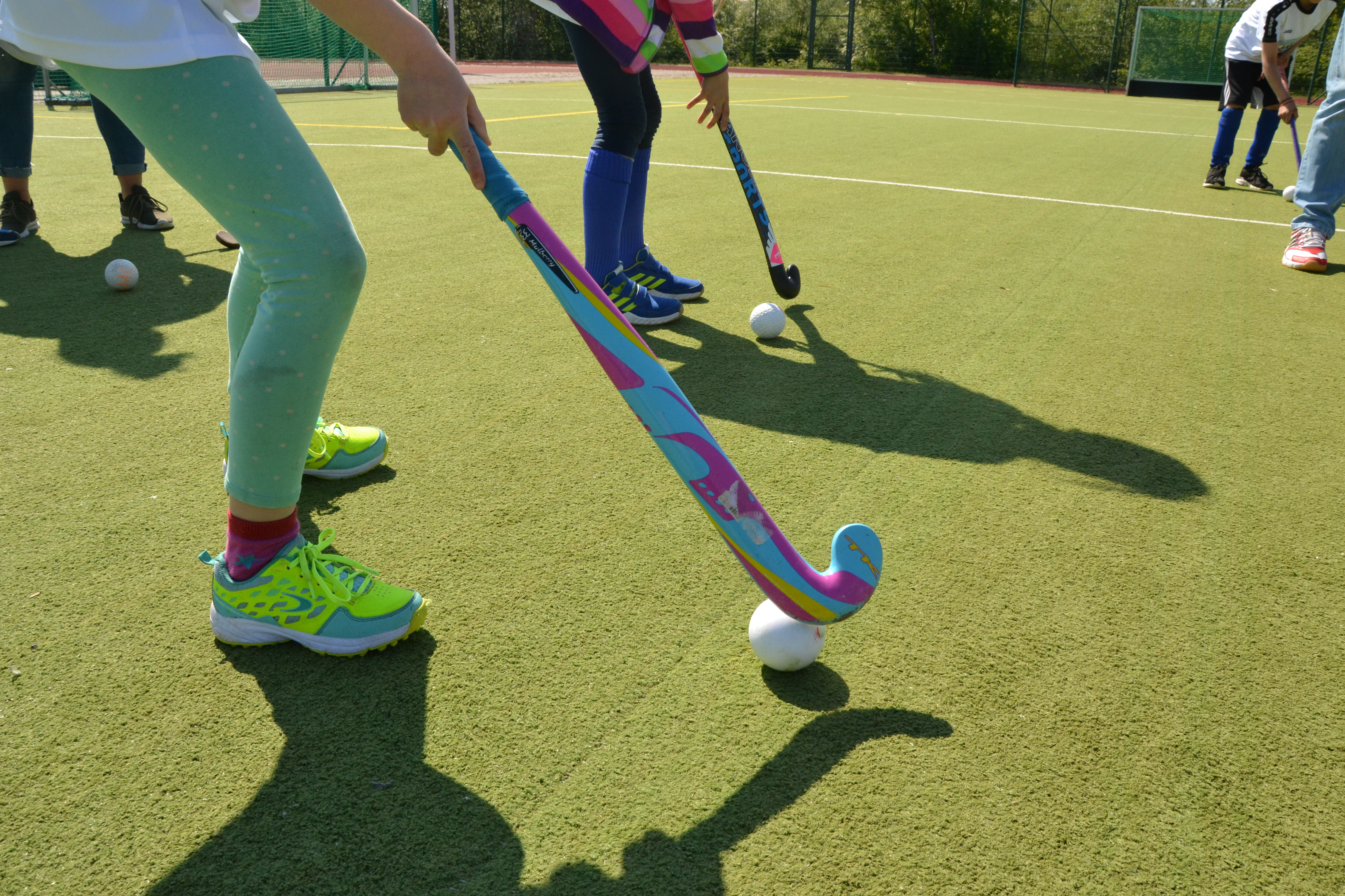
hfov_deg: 59.5
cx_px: 672
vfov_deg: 41.7
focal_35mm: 32
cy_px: 448
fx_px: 1177
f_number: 13
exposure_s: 1/640
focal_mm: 21
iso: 800
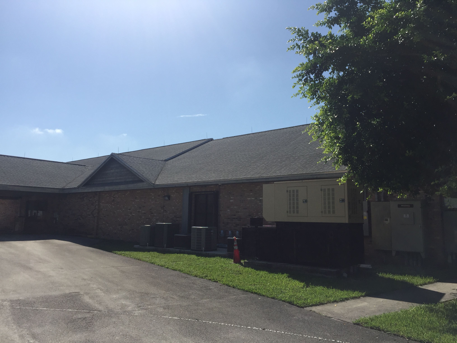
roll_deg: -0.1
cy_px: 172
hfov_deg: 61.7
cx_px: 228
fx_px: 383
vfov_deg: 48.2
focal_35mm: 29
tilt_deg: +8.1
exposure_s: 1/3300
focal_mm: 4.15
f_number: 2.2
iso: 32
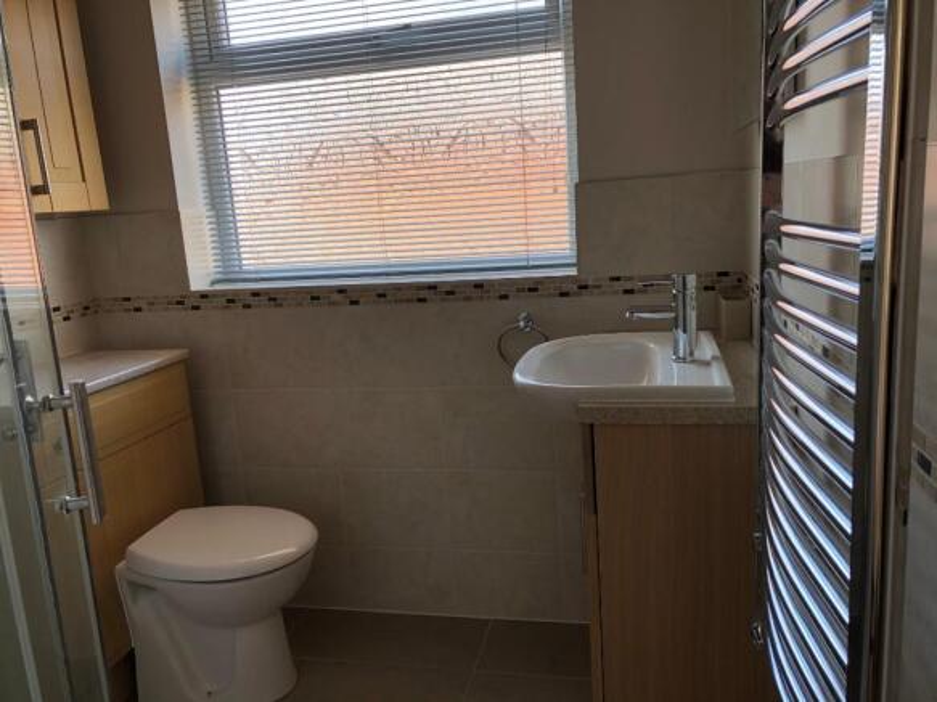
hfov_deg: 63.5
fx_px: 758
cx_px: 468
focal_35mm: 28
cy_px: 351
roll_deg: +4.7
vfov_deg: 49.7
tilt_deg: -11.5
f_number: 1.8
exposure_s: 1/120
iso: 50
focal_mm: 4
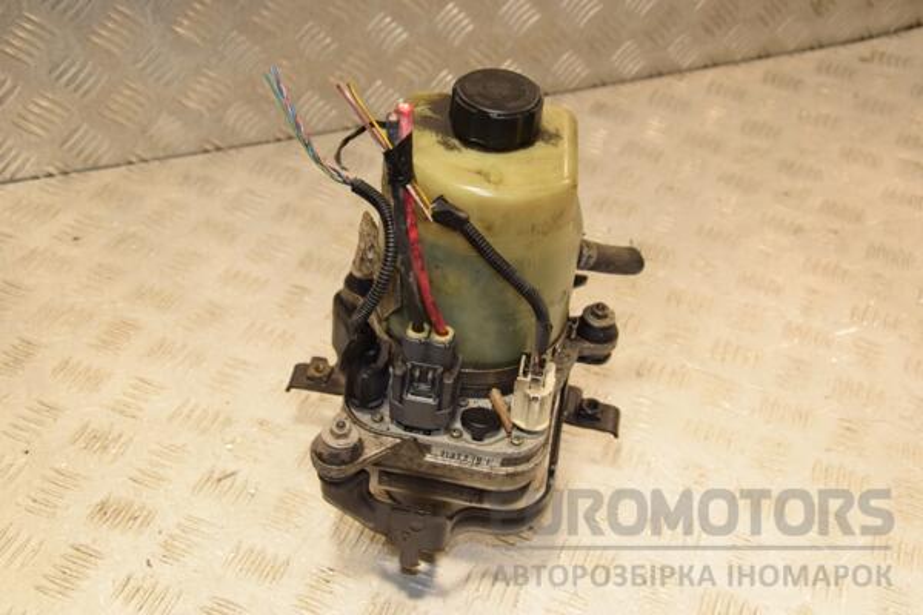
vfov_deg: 26.5
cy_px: 308
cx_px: 462
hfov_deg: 38.9
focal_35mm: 51
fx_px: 1307
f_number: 6.3
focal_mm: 34
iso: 800
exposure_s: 1/200
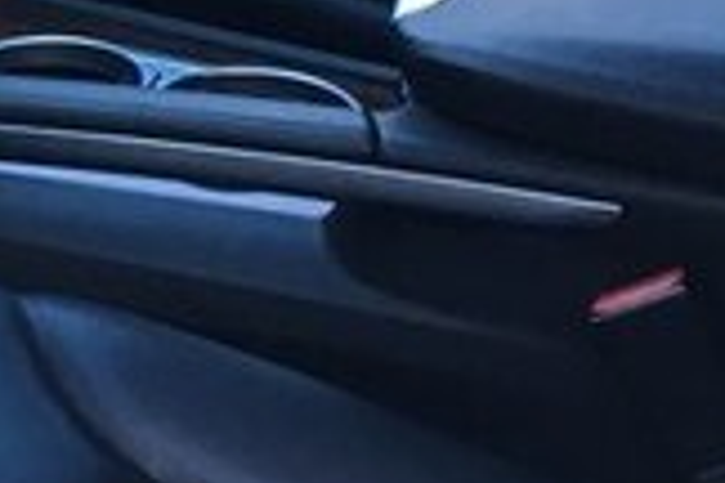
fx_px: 2477
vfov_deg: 10.8
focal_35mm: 123
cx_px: -251
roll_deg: +2.8
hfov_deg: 15.7
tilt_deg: -24.8
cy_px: -203
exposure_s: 1/33
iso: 32
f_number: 2.2
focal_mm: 4.15
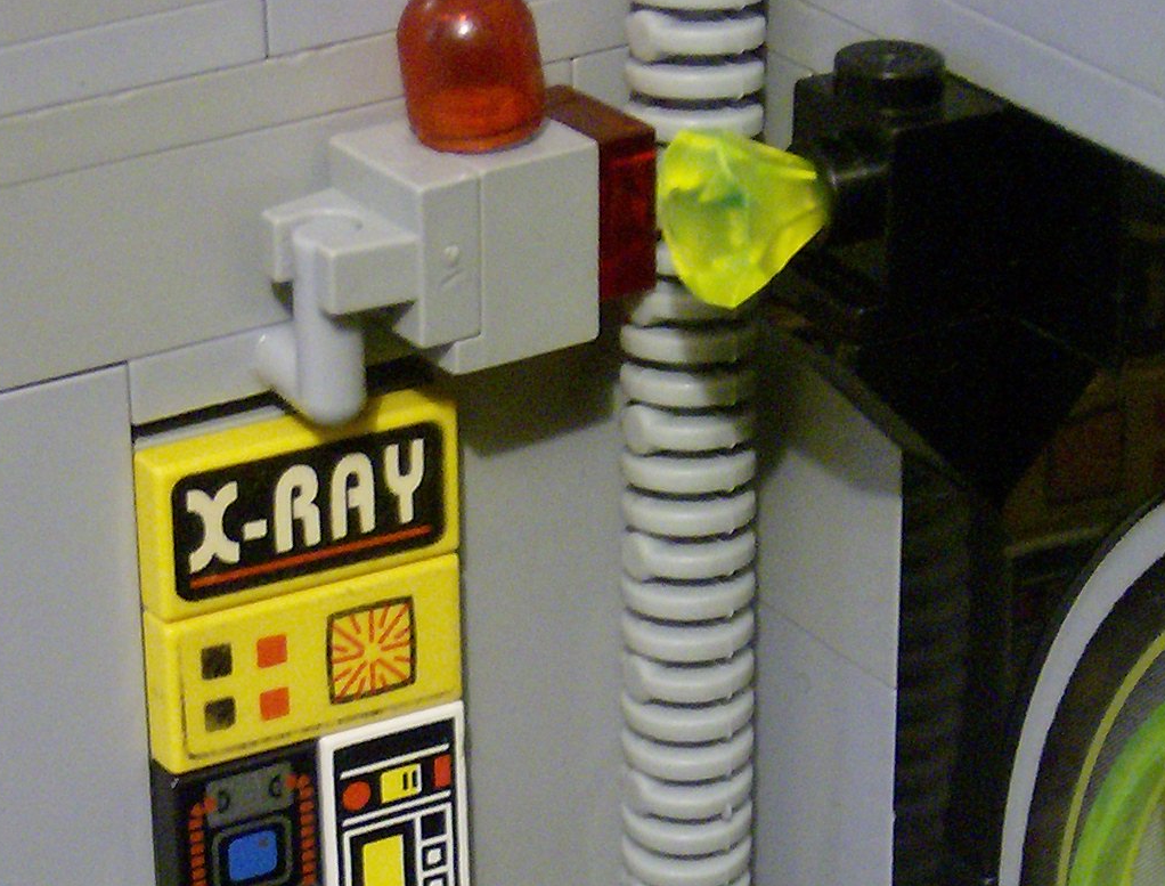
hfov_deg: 15.5
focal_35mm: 126
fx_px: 4262
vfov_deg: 11.8
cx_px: 268
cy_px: 787
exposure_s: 1/4.66
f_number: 3.1
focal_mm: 7.7
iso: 200
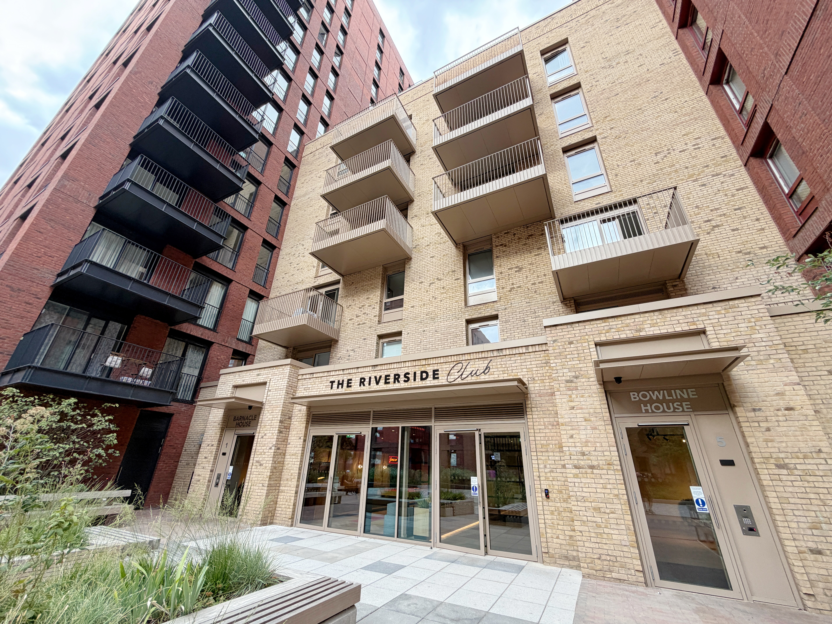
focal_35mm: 14
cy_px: 312
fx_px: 336
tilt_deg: +24.9
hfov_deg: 102.1
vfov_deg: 85.7
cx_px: 416
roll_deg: -1.4
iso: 64
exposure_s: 1/121
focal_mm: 2.22
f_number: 2.2
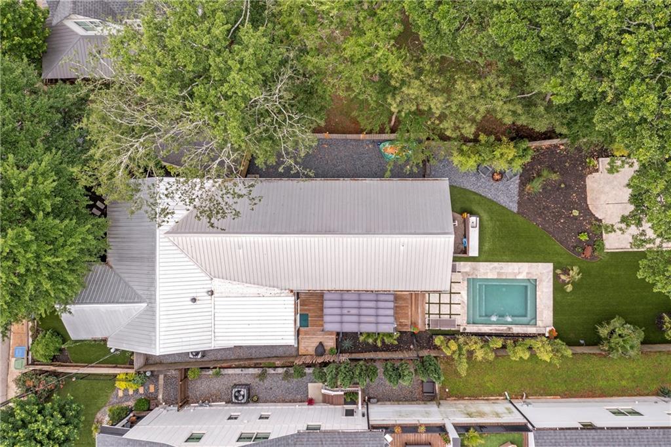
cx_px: 336
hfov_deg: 65.5
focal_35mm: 28
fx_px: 521
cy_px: 224
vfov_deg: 46.3
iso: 100
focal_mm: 10.26
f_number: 5
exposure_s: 1/240
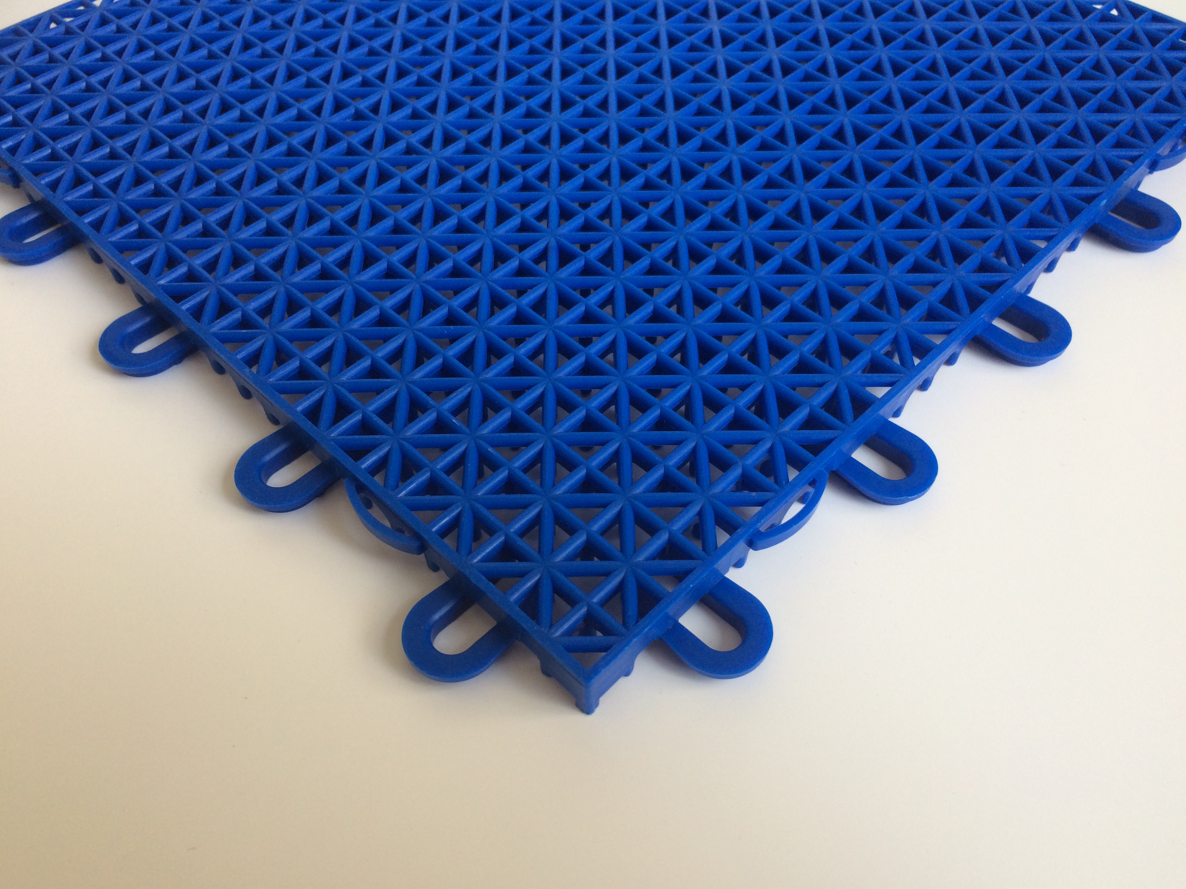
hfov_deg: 61.7
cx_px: 593
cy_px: 444
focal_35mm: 29
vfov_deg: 48.2
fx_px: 994
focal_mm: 4.15
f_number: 2.2
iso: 50
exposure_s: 1/50
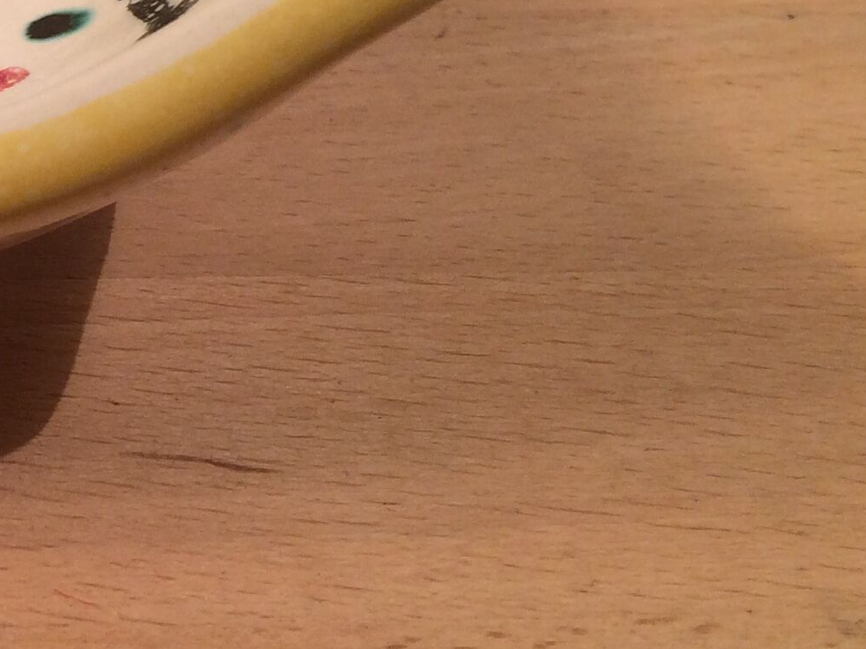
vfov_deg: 15.5
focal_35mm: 94
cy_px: 45
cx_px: -423
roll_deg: -3.4
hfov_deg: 18.5
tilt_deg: -33.1
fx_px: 2351
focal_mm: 4.15
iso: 50
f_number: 2.2
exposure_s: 1/50
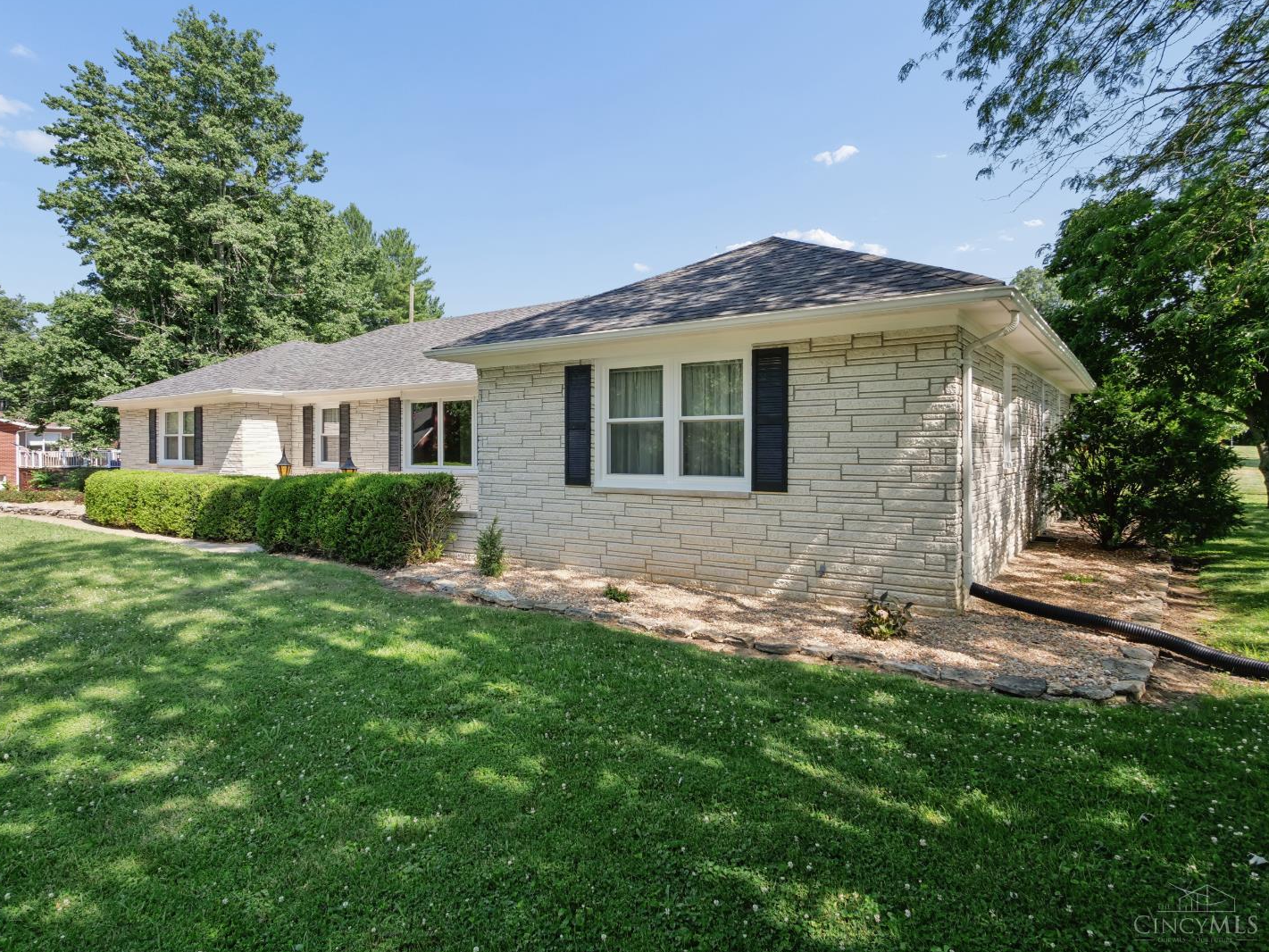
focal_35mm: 19
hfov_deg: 84.6
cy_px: 453
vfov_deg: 68.7
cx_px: 601
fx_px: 697
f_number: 9
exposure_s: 1/100
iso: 200
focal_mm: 9
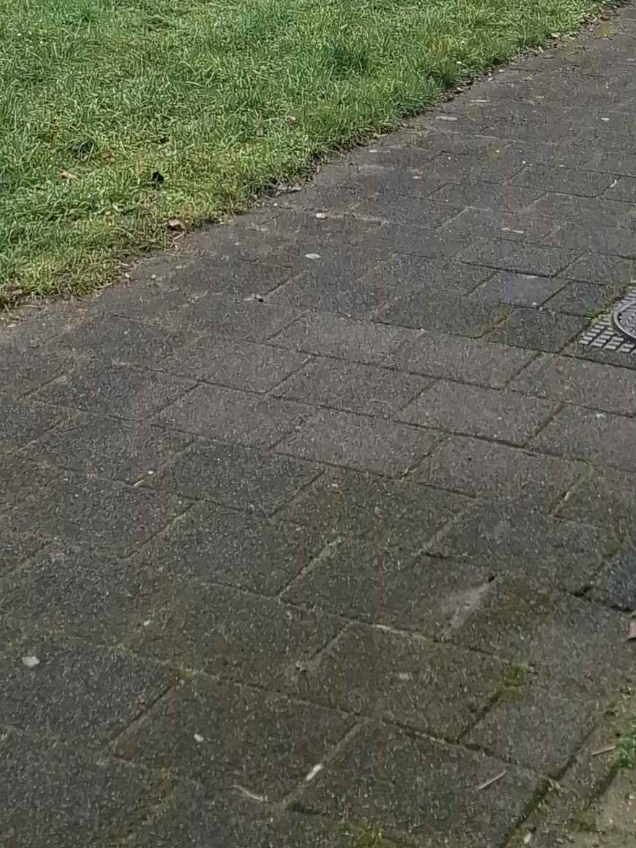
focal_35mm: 80
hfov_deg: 18.3
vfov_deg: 23.0
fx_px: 1959
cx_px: 119
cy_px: -74
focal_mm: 5.54
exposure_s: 1/1129
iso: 50
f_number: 1.8
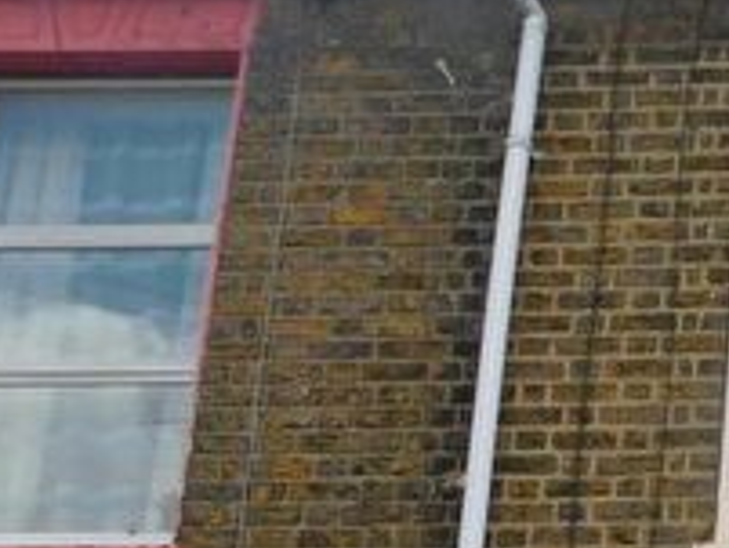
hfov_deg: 19.4
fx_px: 1686
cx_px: 1248
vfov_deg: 17.5
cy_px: 677
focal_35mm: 80
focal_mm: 4
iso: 125
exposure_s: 1/800
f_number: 3
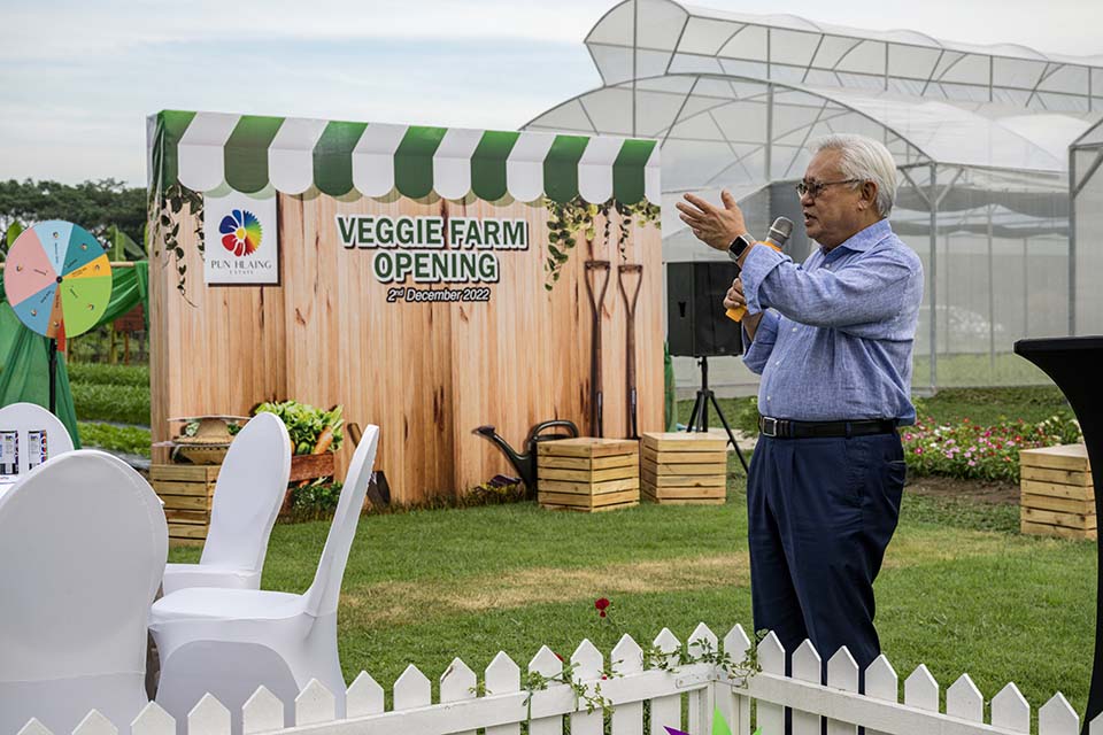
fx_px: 1593
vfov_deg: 26.0
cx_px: 552
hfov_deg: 38.2
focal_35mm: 52
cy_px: 368
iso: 450
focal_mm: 52
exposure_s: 1/320
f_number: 6.3
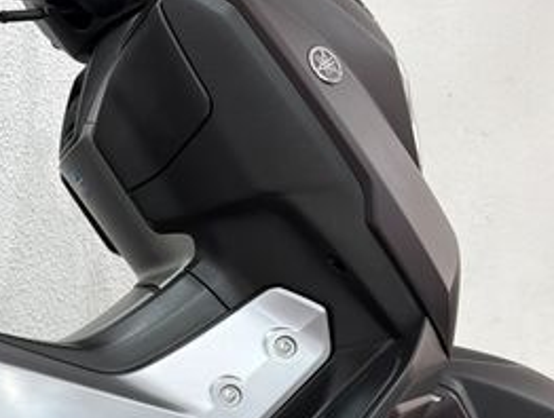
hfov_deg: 40.9
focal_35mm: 43
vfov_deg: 33.0
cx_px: 72
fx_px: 690
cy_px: 319
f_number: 1.78
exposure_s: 1/60
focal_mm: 6.76
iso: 125
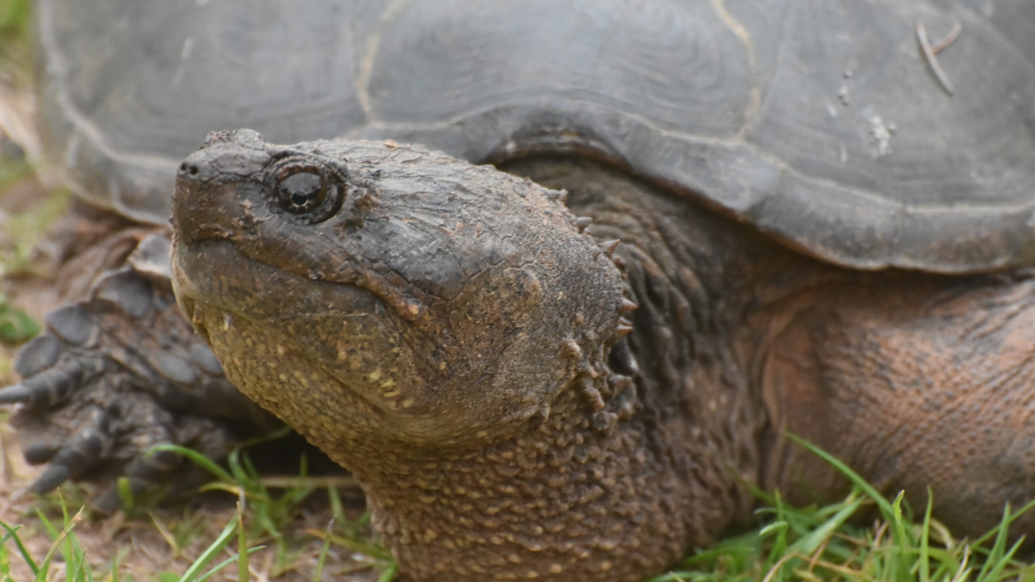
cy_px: 308
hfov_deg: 4.6
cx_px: 518
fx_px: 12953
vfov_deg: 2.6
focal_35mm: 472
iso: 1600
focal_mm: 300
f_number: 8
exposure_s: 1/667
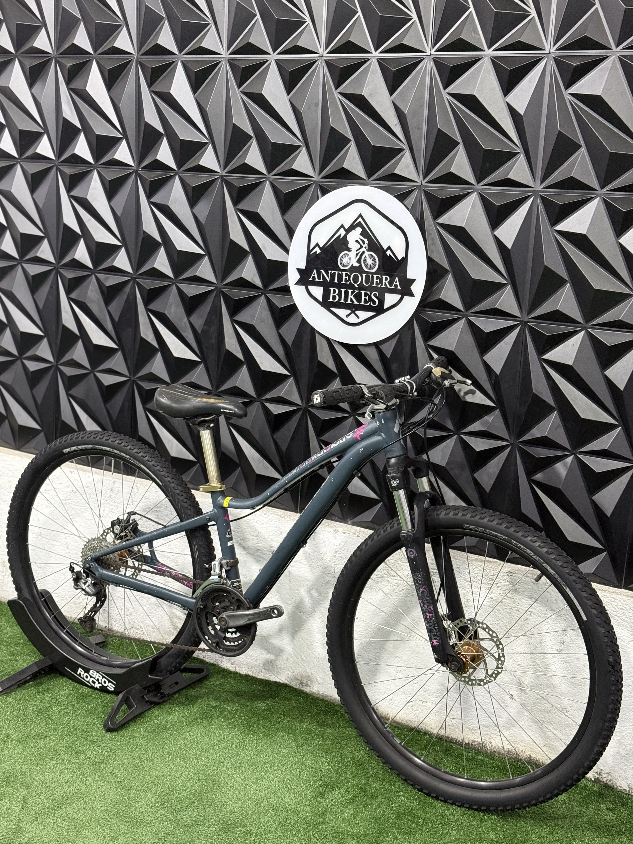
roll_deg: -3.6
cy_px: 422
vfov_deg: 39.7
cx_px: 316
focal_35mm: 48
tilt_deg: -11.1
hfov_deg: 30.3
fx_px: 1170
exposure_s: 1/60
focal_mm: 6.76
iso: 250
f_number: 1.78
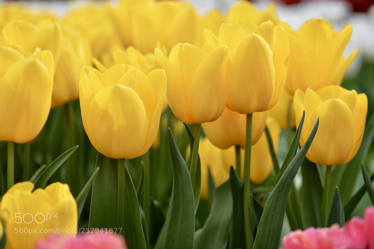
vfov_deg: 13.0
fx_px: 1090
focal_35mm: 105
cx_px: 187
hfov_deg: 19.5
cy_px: 124
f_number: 4.5
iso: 100
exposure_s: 1/160
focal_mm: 105
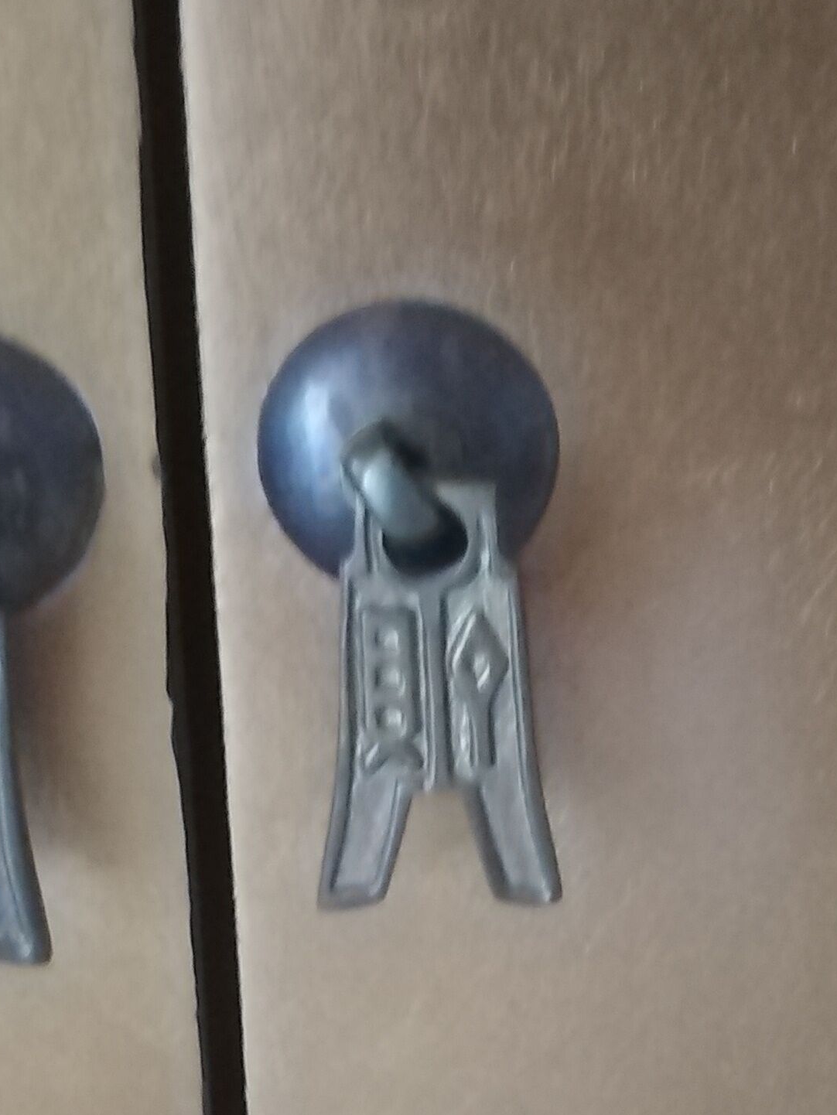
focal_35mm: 75
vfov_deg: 25.6
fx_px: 2417
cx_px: 420
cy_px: 872
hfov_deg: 19.6
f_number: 1.8
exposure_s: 1/15
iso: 1898
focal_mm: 3.62
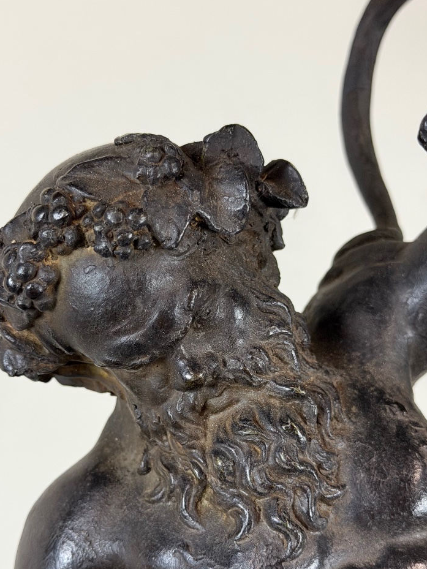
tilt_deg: -0.2
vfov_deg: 31.1
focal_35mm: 62
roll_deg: -1.8
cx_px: 211
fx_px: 1019
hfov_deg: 23.7
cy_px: 339
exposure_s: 1/50
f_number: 1.78
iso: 250
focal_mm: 6.76
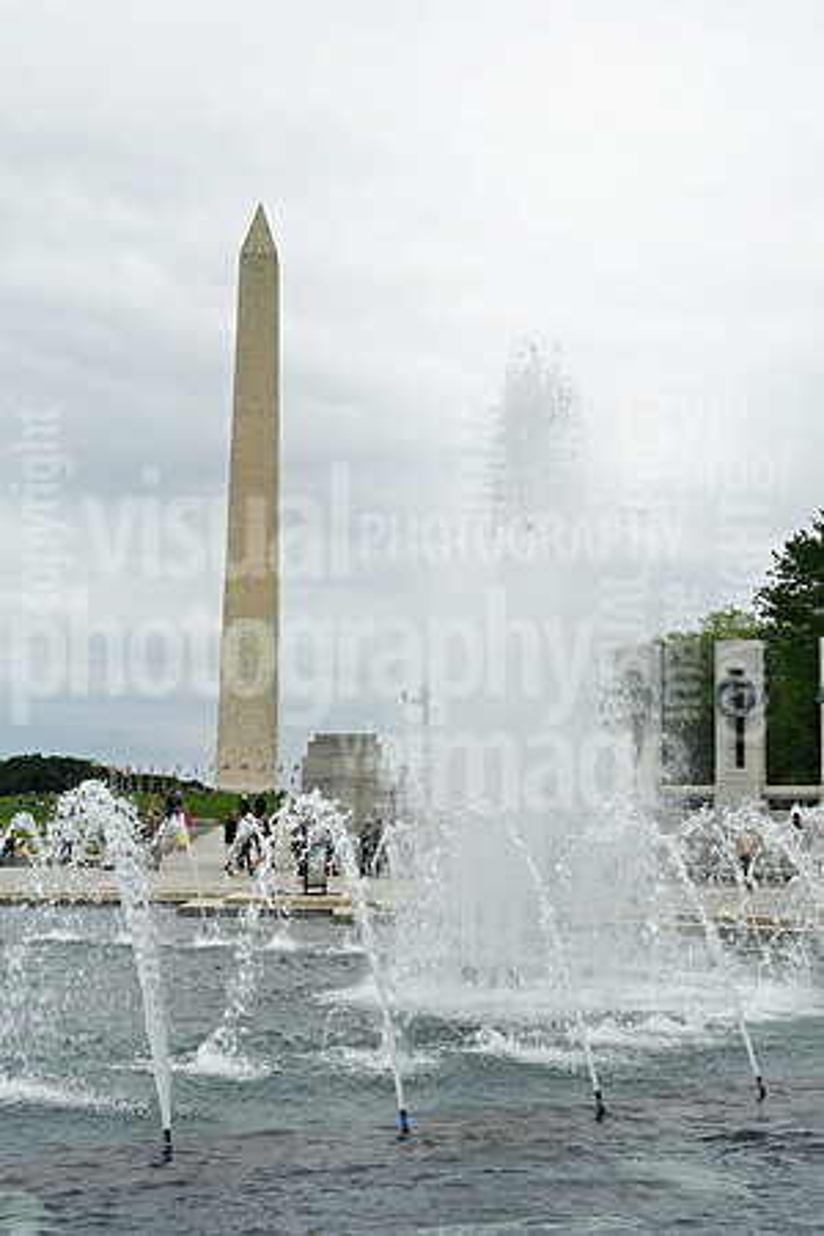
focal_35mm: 50
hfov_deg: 27.3
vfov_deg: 40.0
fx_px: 1699
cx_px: 412
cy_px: 618
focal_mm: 33
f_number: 8
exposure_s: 1/125
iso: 100
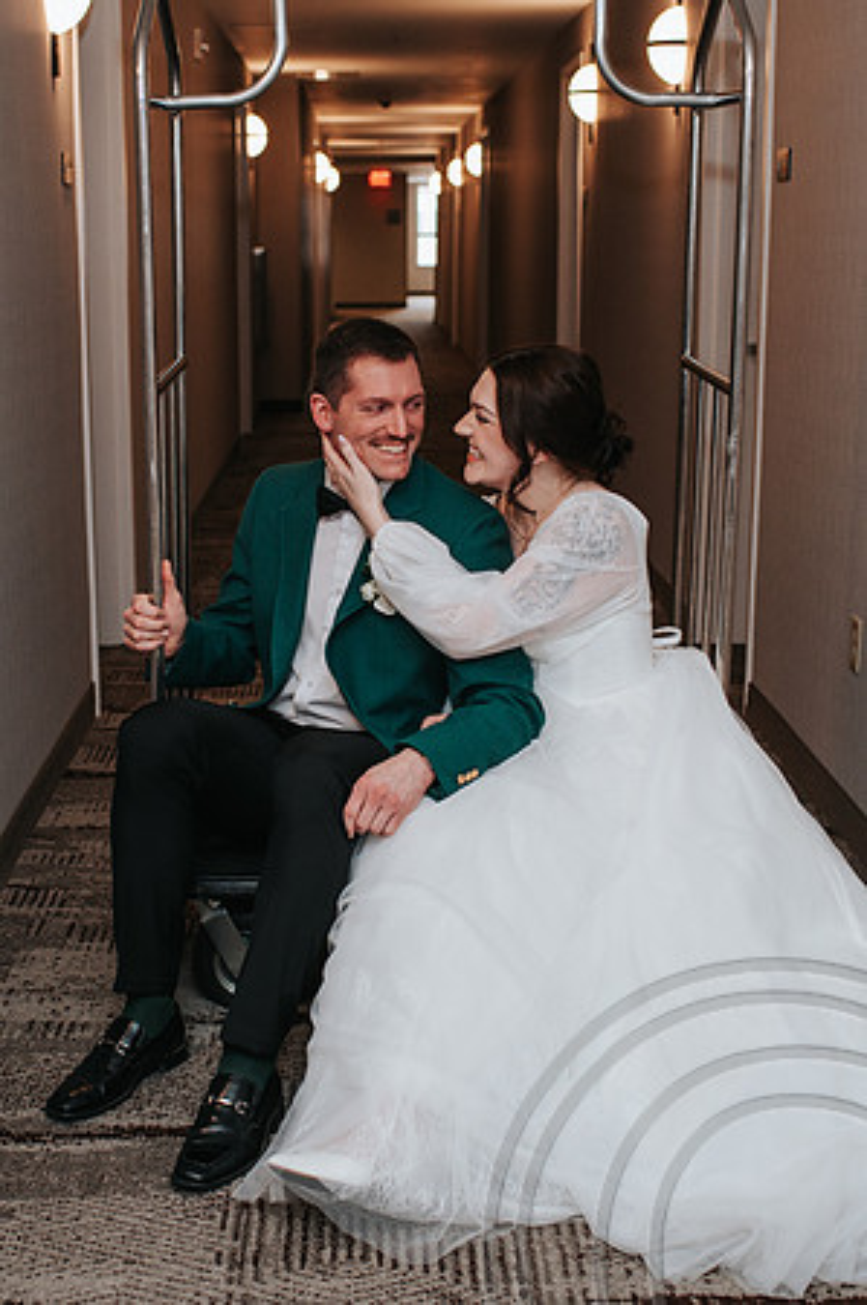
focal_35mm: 53
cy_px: 651
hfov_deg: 25.3
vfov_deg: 37.5
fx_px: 1924
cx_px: 336
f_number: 2.8
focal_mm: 35
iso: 800
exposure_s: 1/200
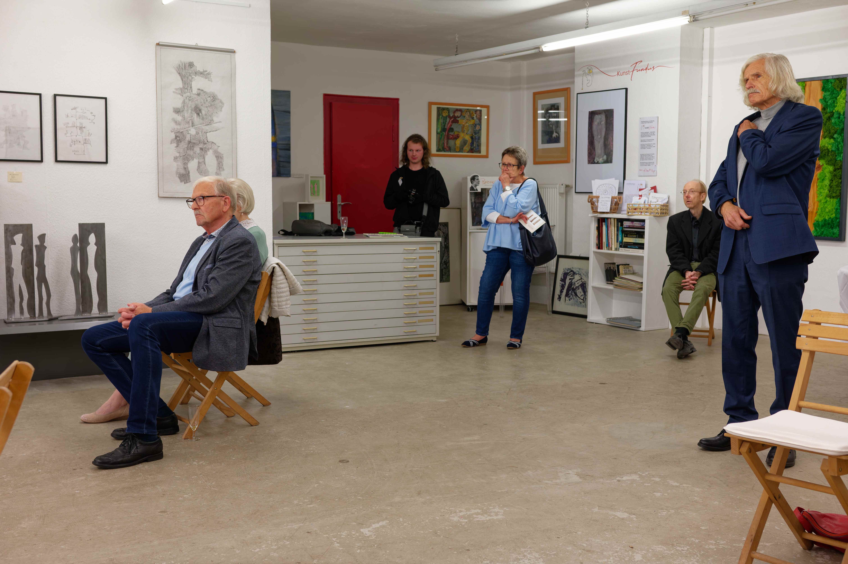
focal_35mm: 40
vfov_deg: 33.4
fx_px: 942
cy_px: 282
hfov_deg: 48.5
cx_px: 424
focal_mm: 40
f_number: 5.6
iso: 800
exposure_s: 1/60
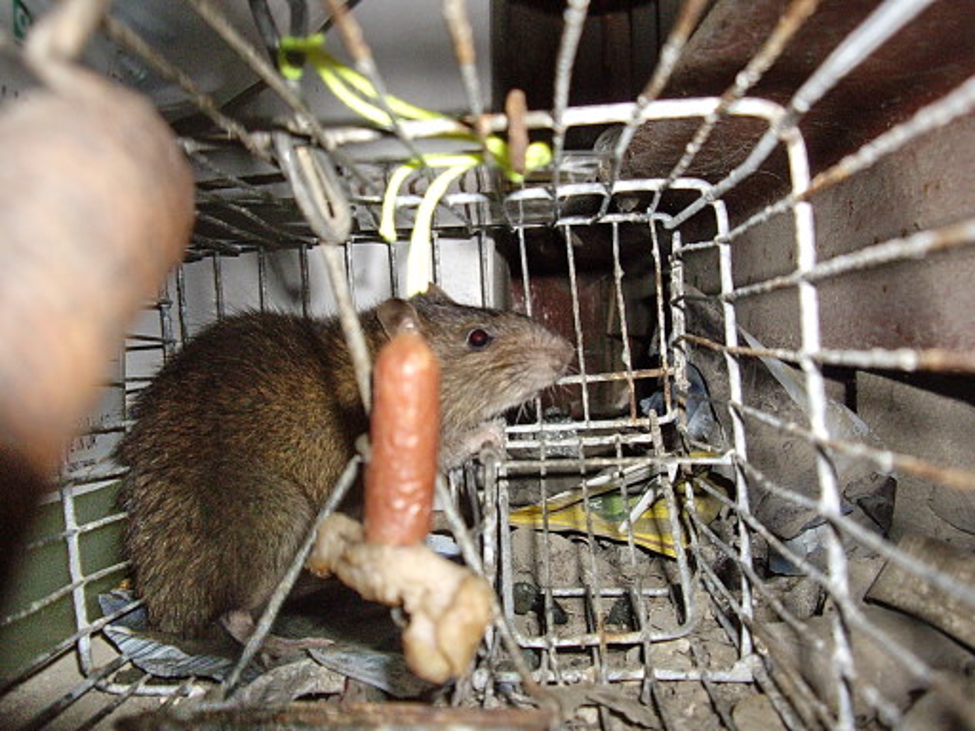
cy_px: 366
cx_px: 488
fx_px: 1070
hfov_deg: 49.0
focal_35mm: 38
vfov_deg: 37.7
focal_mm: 7.9
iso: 400
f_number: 2.8
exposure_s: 1/40
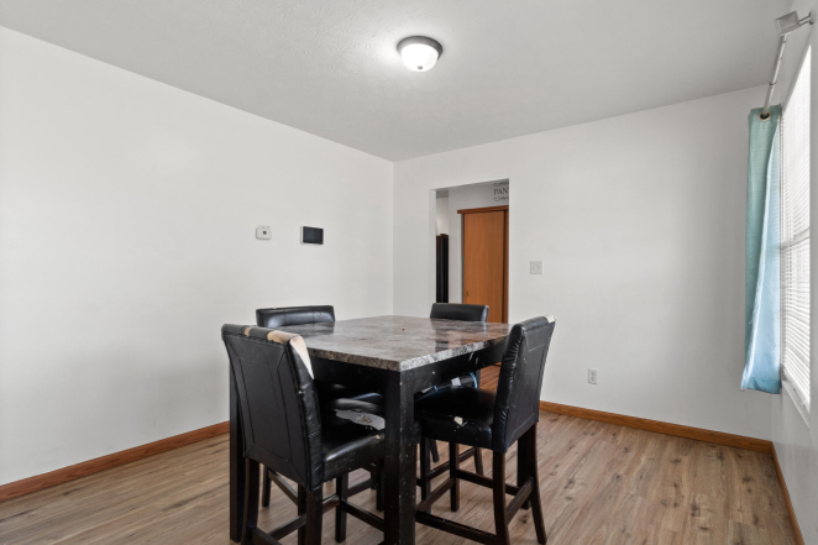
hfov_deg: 92.8
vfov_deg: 70.4
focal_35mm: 17
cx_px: 460
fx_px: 386
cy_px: 271
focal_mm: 10
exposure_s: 1/1.67
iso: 400
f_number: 10
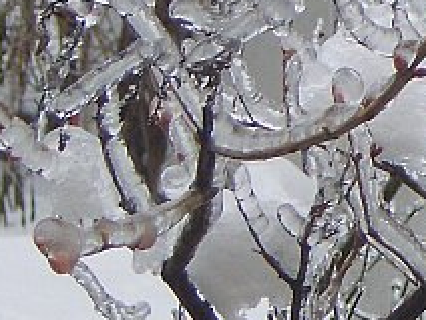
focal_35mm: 550
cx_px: 746
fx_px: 6769
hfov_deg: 3.6
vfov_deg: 2.7
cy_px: 115
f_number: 5.1
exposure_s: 1/100
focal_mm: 23.4
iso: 50
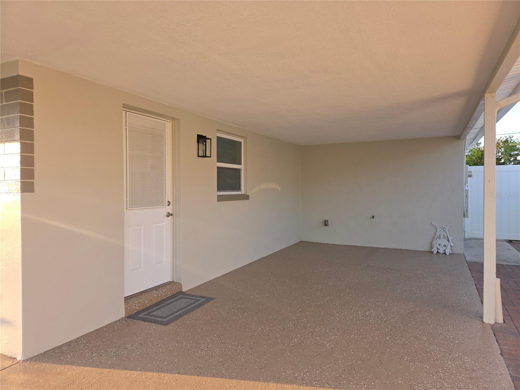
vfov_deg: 58.9
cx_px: 260
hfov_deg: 73.9
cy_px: 195
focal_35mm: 23
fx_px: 346
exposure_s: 1/137
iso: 25
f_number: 1.8
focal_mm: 5.4
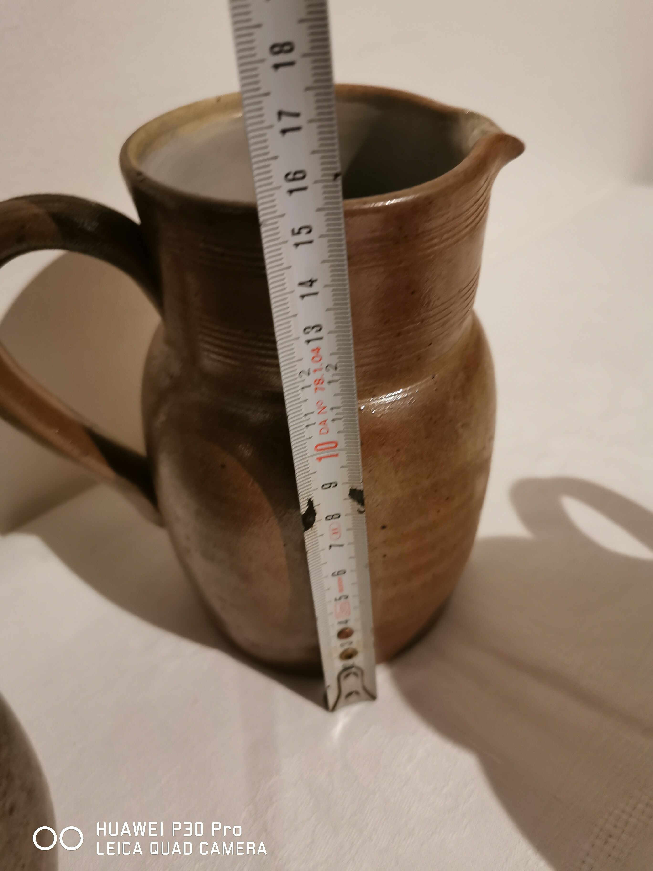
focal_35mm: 27
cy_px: 436
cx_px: 326
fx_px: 679
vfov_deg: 65.3
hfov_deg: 51.4
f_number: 1.6
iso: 400
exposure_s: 1/25
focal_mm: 5.56
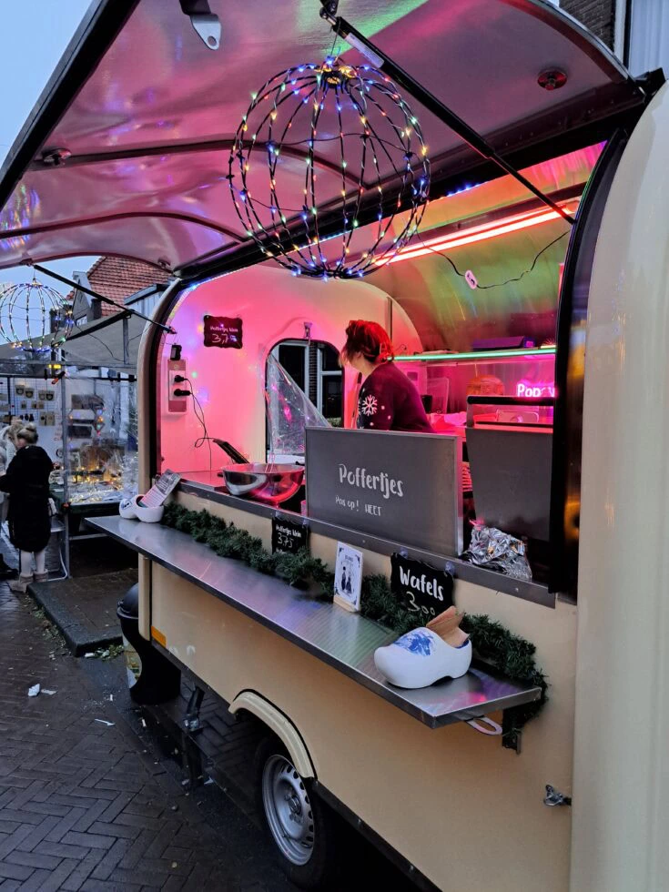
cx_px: 334
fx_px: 618
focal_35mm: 24
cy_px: 446
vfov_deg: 71.6
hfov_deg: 56.8
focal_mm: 5.2
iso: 400
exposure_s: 1/33
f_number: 1.8
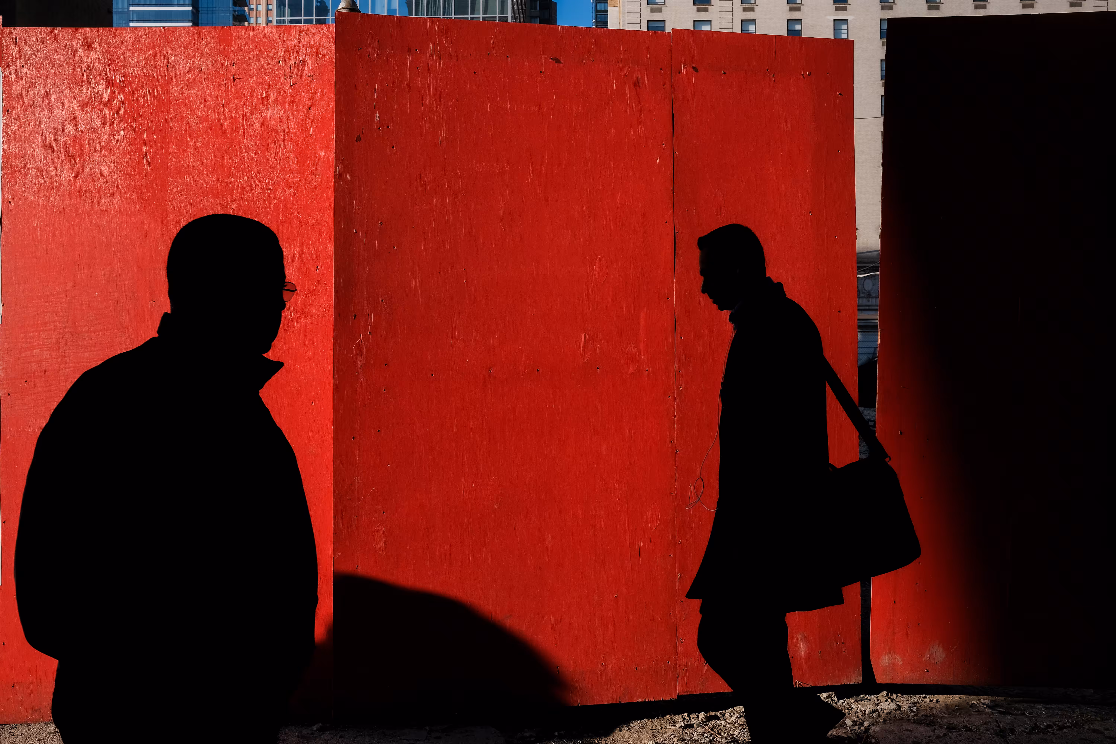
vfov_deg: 37.9
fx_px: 1085
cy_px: 372
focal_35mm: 35
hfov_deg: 54.4
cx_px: 558
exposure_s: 1/800
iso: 400
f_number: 9
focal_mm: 23
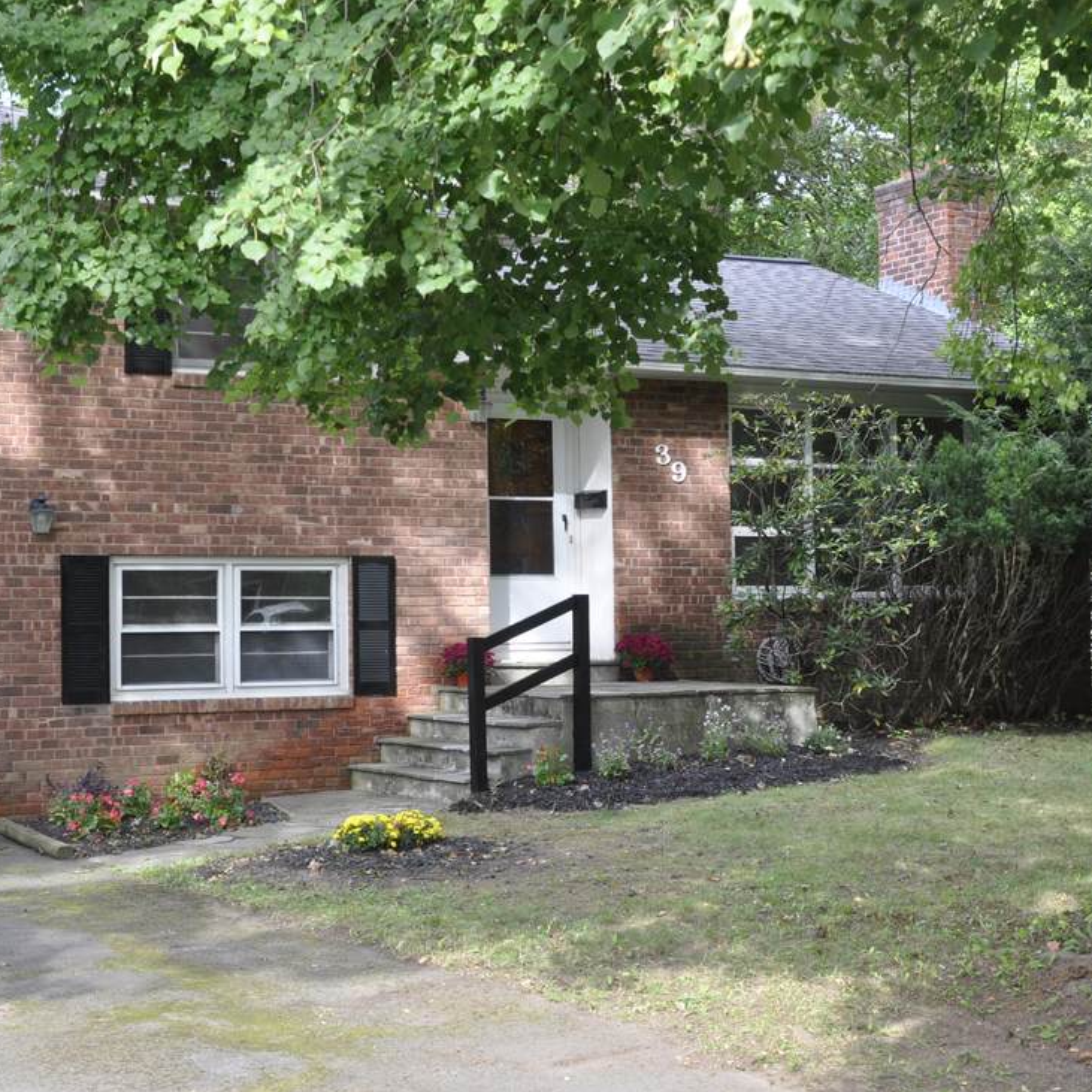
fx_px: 1989
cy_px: 512
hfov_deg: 30.5
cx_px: 373
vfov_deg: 30.7
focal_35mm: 56
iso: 200
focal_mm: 25
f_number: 7.1
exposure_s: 1/50
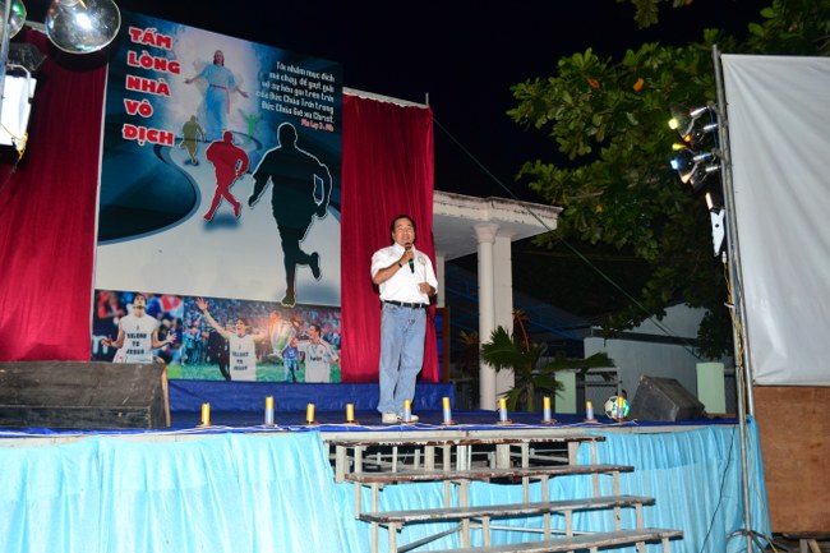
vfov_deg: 39.9
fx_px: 761
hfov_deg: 57.2
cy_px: 276
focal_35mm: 33
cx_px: 415
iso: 200
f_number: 4
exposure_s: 1/100
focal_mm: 22
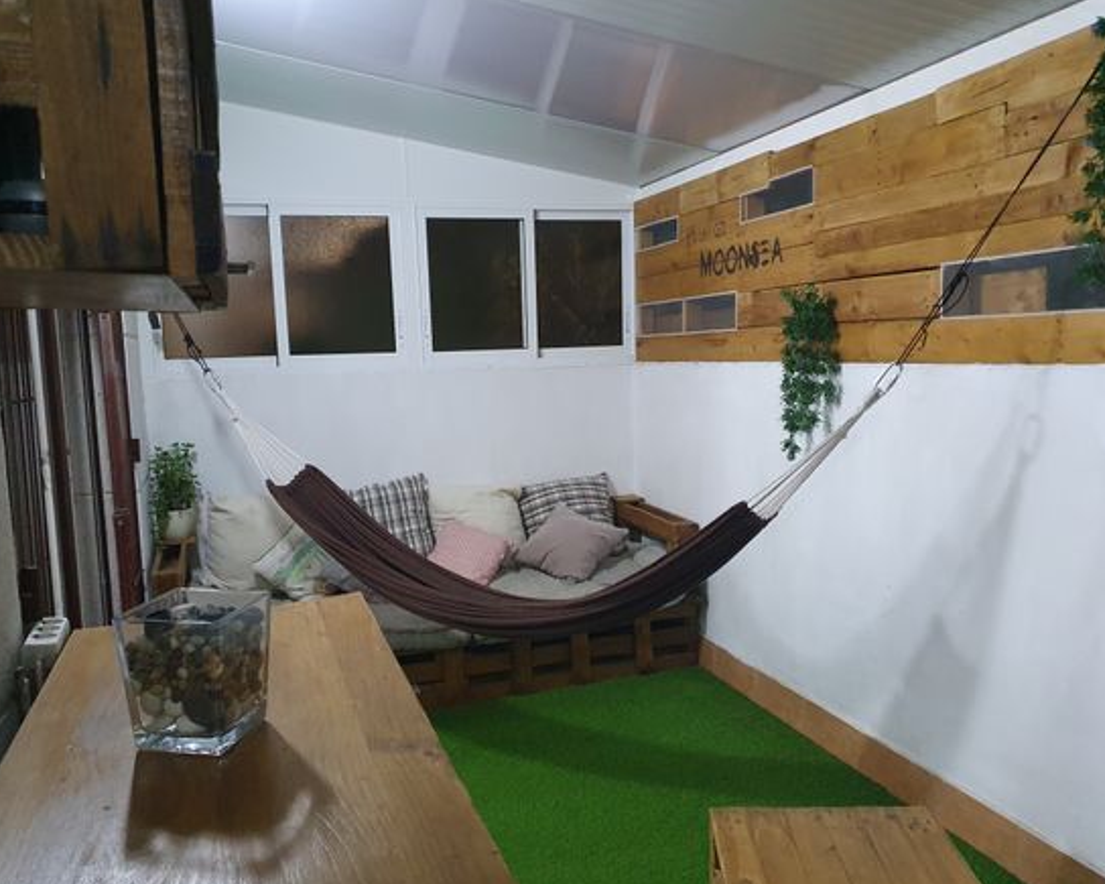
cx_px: 512
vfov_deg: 51.5
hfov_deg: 62.1
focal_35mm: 28
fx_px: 916
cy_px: 441
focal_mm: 4.32
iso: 640
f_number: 1.5
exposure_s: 1/50
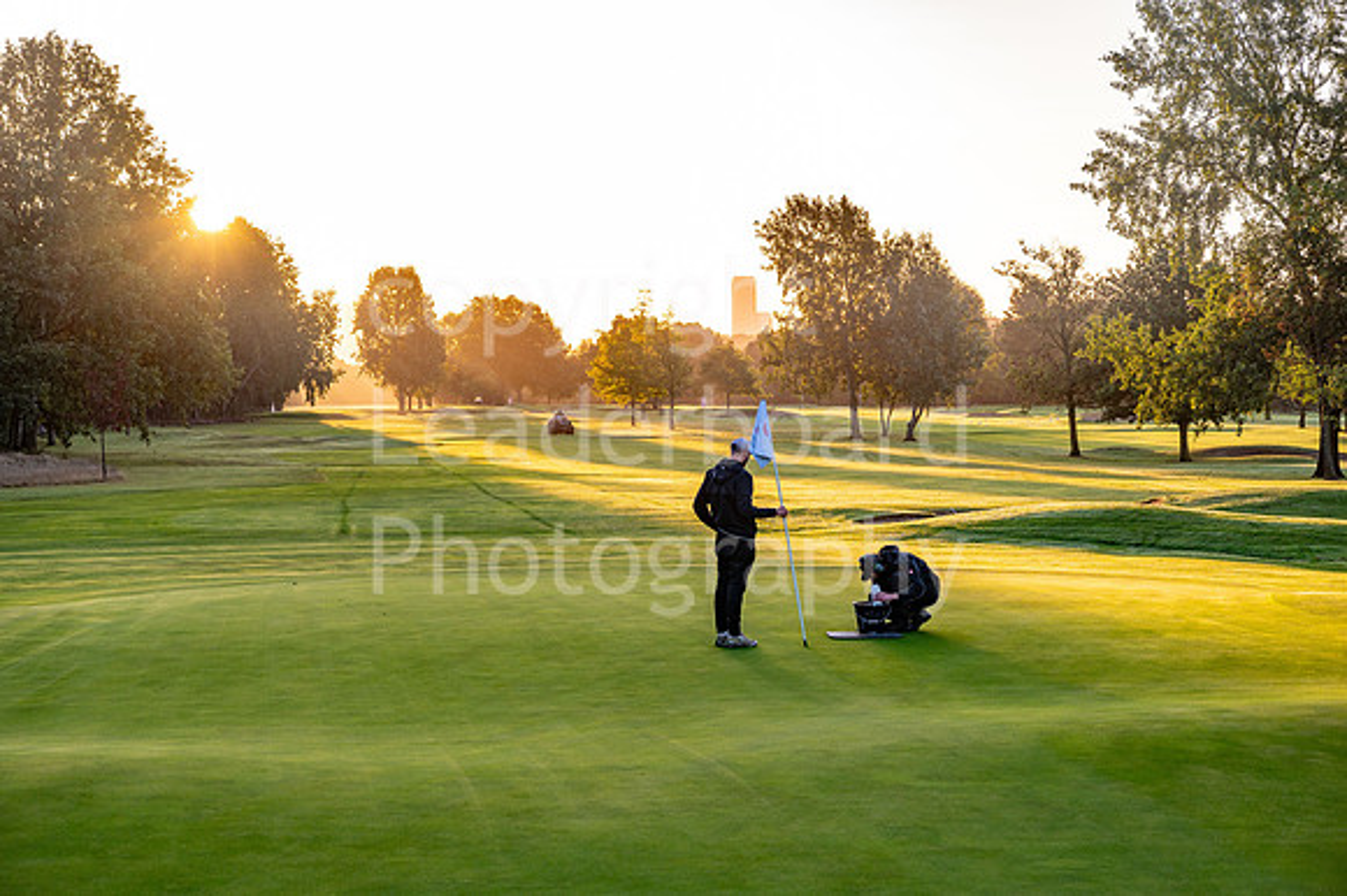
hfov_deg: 28.9
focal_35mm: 70
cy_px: 448
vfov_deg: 19.4
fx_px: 2618
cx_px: 674
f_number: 5.6
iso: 200
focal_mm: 70
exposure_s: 1/250
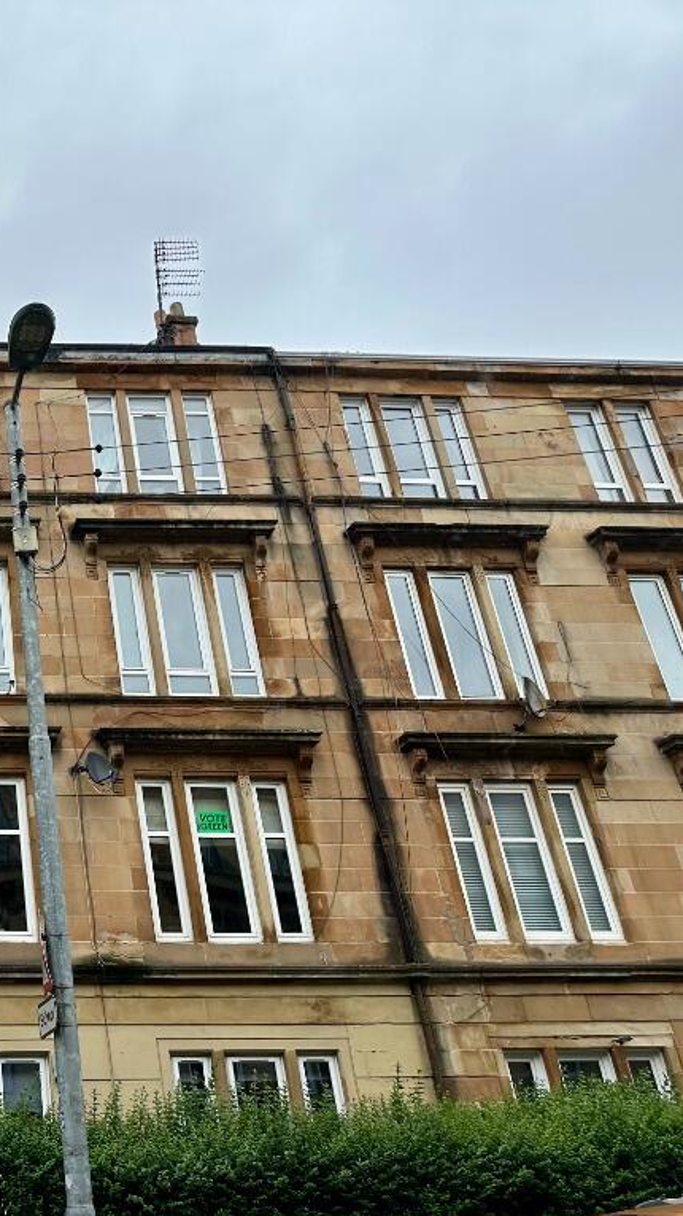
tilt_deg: +26.5
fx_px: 1127
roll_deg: +1.1
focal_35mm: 35
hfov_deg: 29.3
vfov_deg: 56.6
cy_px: 609
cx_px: -125
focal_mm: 6.86
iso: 80
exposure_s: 1/1227
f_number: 1.78
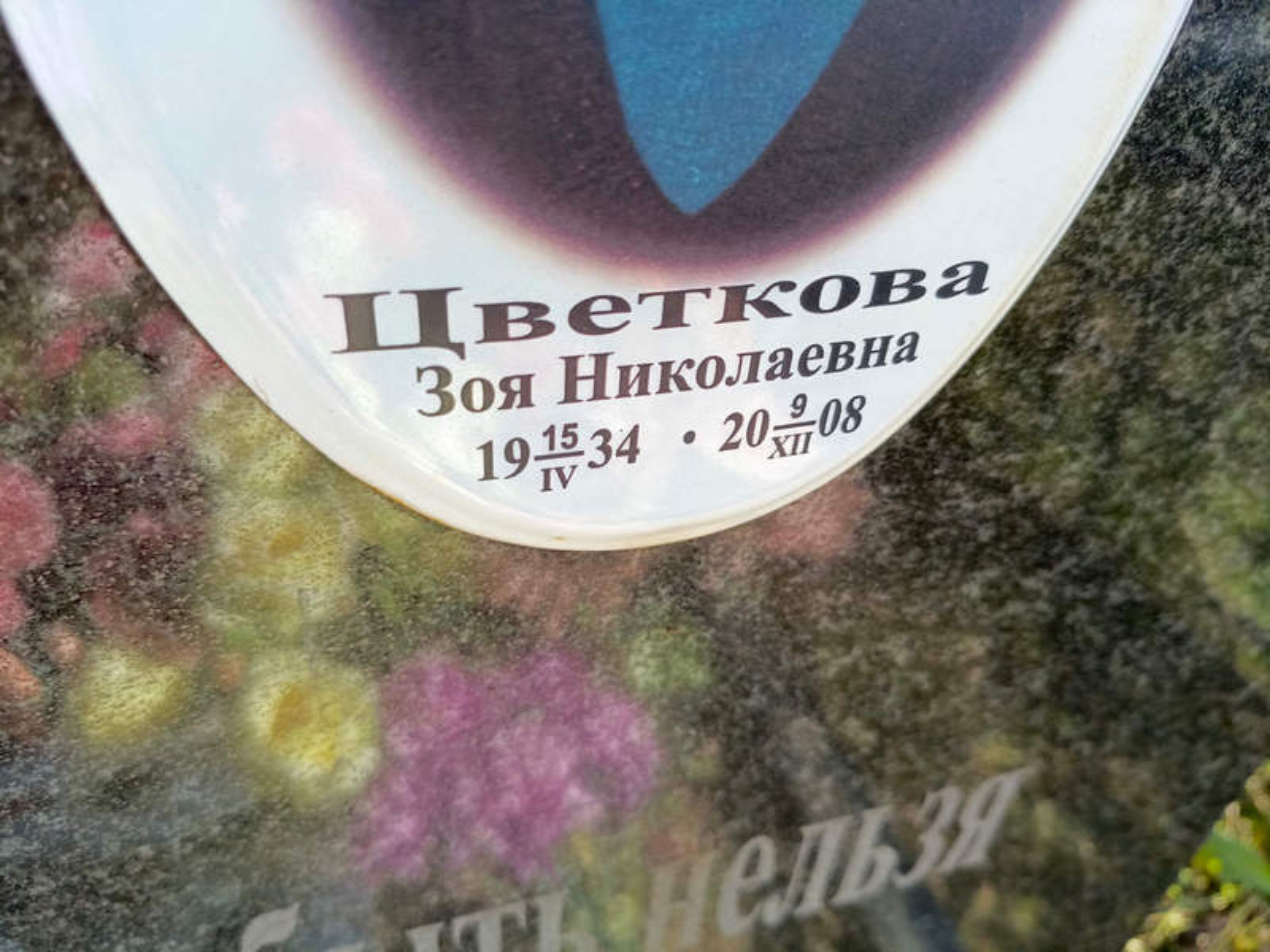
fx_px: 917
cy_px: 476
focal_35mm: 25
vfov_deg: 54.9
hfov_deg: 69.4
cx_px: 635
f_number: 1.69
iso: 112
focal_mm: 4.76
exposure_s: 1/176
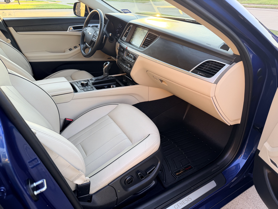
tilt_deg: -29.2
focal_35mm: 24
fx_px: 193
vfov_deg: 56.8
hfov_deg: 71.6
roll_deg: +1.4
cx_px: 139
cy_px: 104
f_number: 1.78
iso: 64
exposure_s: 1/121
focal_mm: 6.76
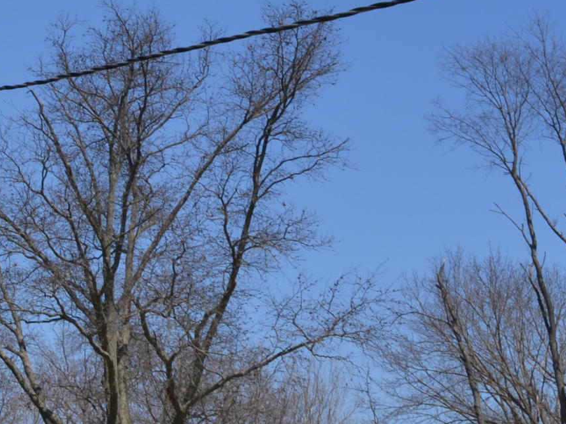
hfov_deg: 12.6
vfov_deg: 9.7
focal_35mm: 151
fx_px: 2469
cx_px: -211
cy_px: 472
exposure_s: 1/200
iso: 100
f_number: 10
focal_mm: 30
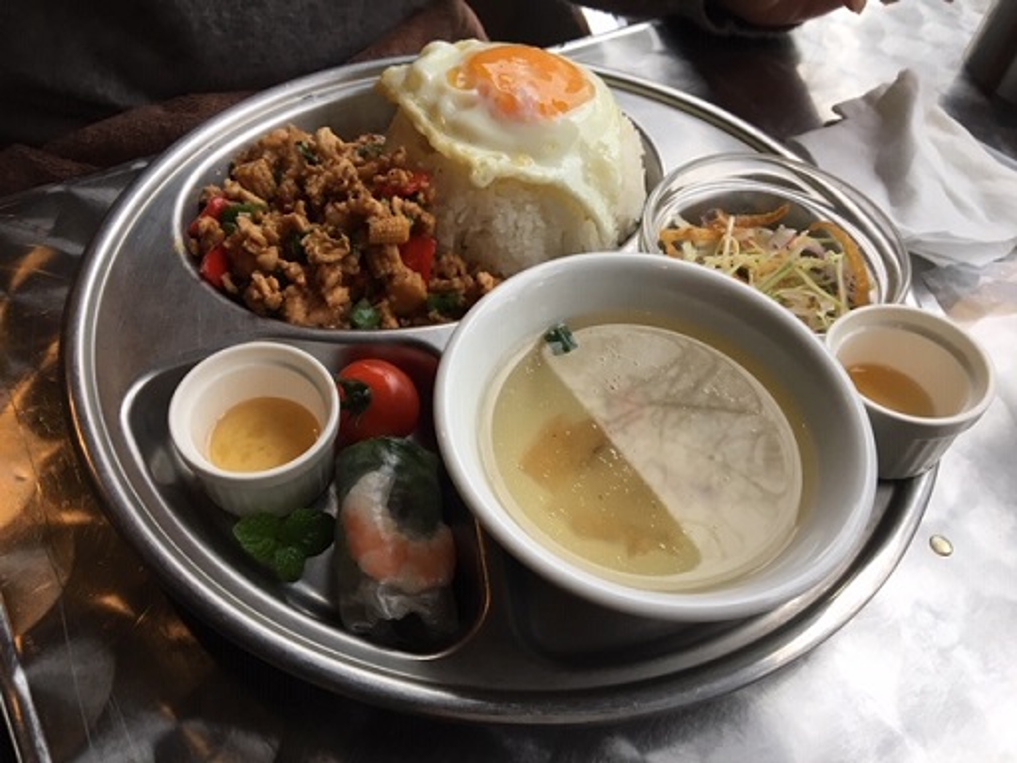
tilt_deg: -52.5
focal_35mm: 29
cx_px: 508
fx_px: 852
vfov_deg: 48.2
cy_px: 382
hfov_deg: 61.7
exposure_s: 1/40
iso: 25
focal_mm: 4.15
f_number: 2.2
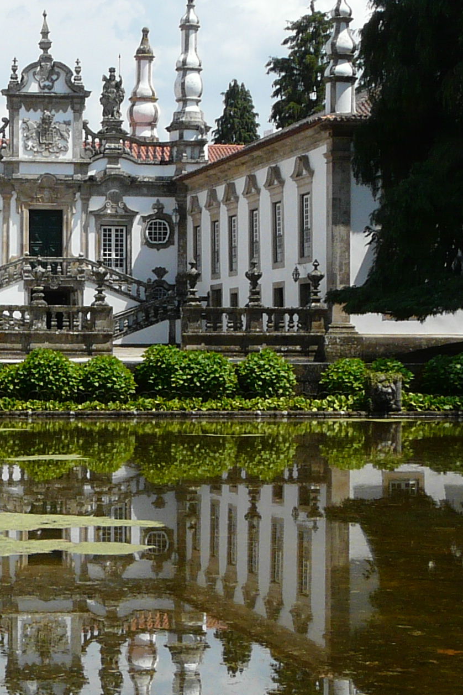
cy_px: 349
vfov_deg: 20.4
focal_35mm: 100
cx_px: -57
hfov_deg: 13.4
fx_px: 1929
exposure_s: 1/320
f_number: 5.6
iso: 100
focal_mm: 6
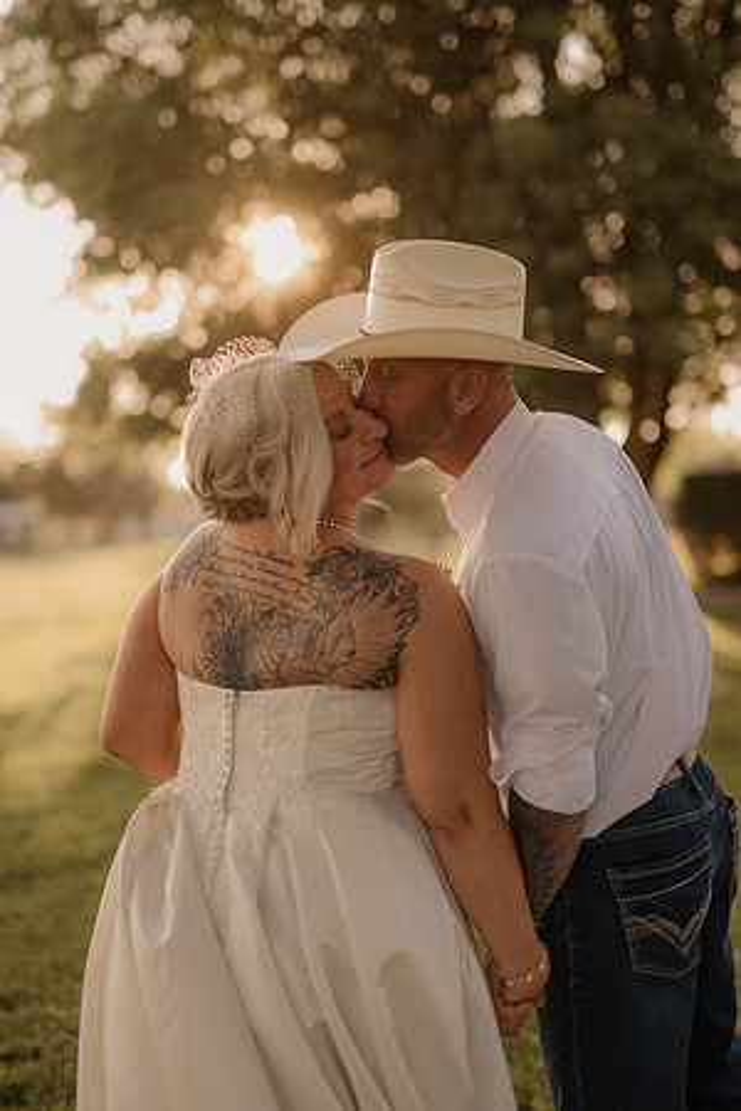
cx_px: 370
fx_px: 1544
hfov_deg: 27.0
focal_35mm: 50
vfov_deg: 39.6
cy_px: 556
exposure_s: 1/640
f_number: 2.8
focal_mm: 50
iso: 200
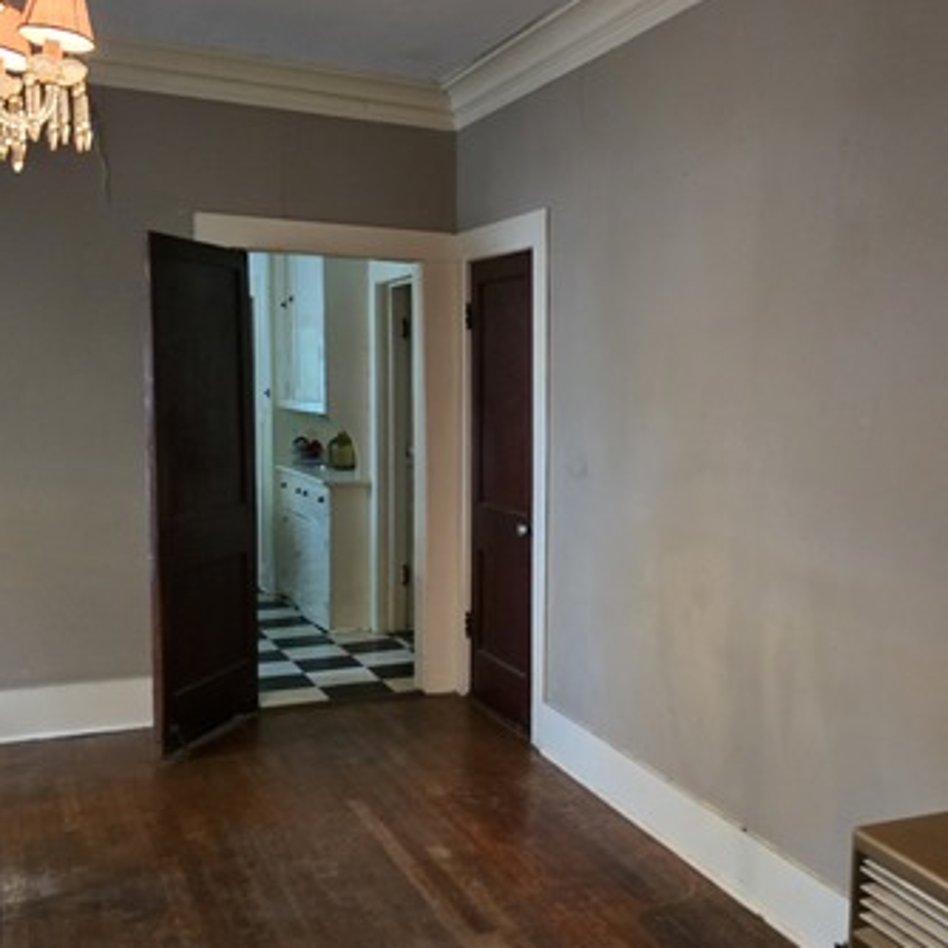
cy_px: 491
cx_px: 701
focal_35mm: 39
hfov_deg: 41.7
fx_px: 1208
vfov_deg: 42.8
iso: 1000
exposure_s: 1/60
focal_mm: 6.3
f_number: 1.7
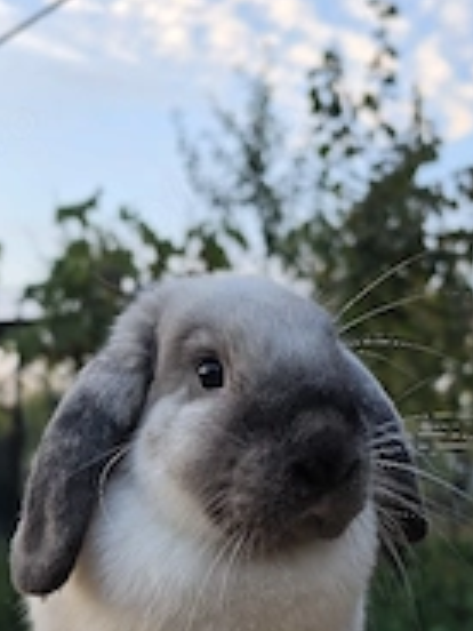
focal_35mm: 50
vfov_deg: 37.0
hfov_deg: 29.1
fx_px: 911
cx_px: 260
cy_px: 497
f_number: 1.4
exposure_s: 1/370
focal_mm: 6.5
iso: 25
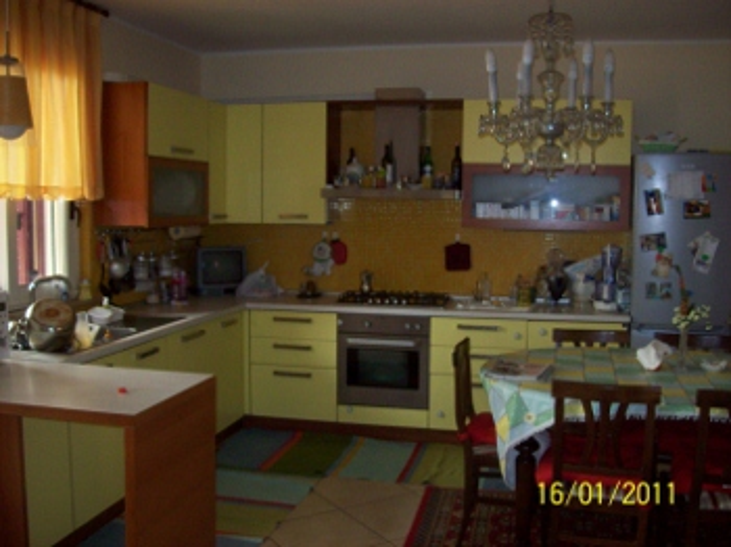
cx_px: 366
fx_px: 760
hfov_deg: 51.4
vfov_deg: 39.6
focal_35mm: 36
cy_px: 274
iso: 200
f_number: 2.7
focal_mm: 6
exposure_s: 1/16
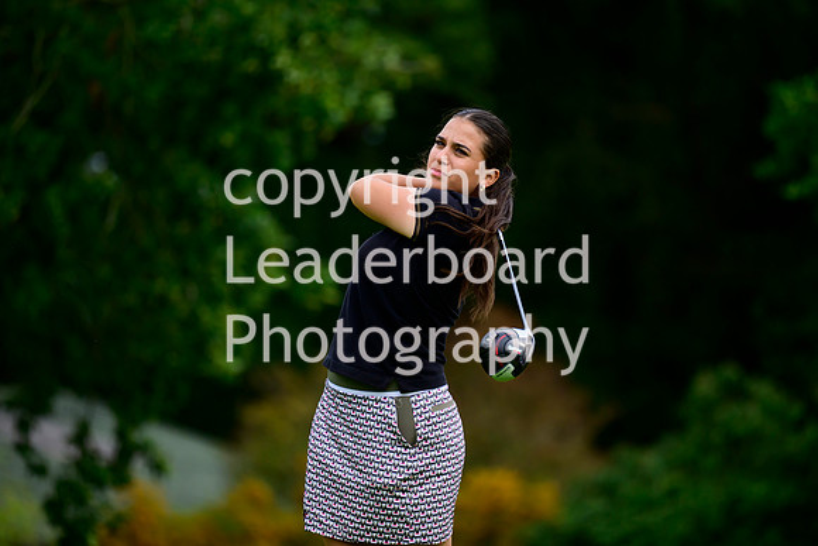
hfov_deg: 5.2
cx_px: 409
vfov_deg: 3.4
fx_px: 9091
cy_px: 273
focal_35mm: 400
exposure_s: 1/1600
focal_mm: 400
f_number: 5.6
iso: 1000
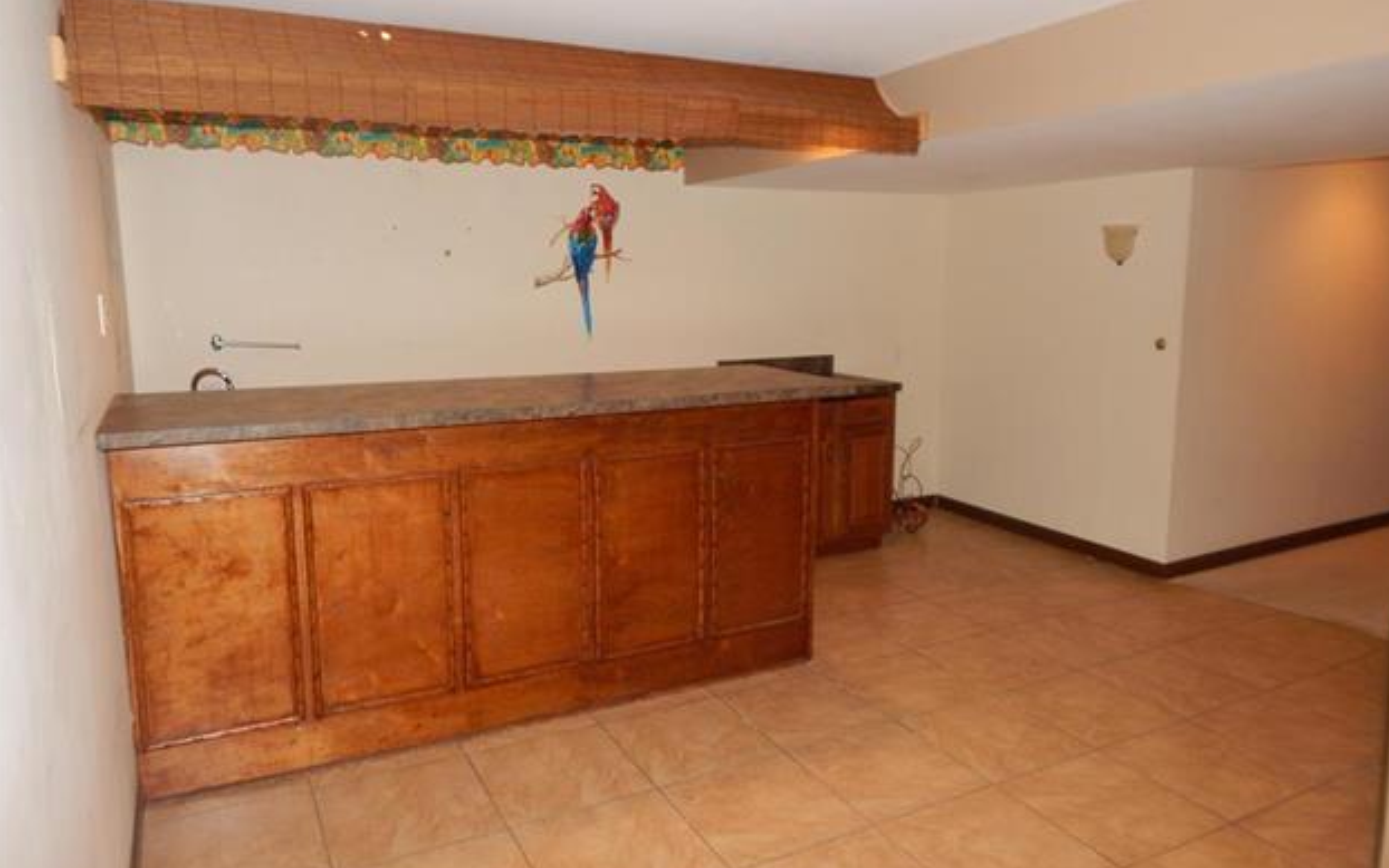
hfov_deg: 74.8
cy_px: 426
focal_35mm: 24
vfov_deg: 51.1
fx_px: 909
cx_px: 703
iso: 200
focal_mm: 4
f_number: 3
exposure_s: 1/30
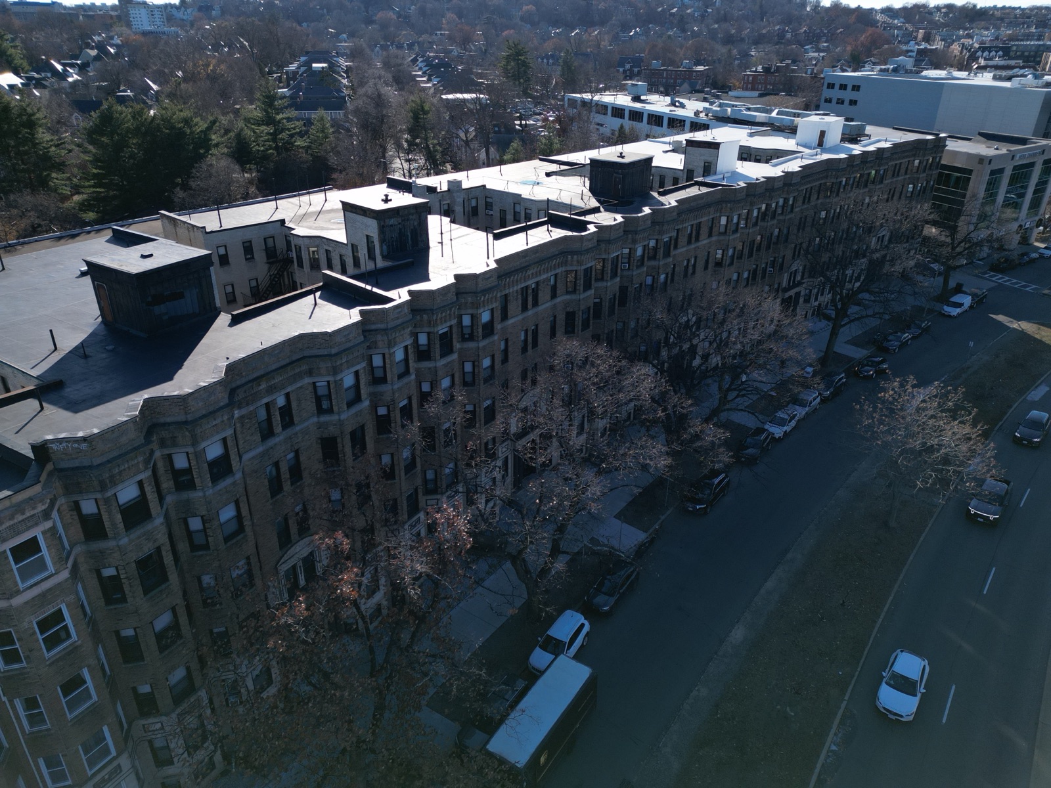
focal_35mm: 24
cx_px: 526
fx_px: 729
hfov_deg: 71.6
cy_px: 394
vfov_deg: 56.8
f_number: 1.7
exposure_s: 1/2000
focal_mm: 6.72
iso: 110
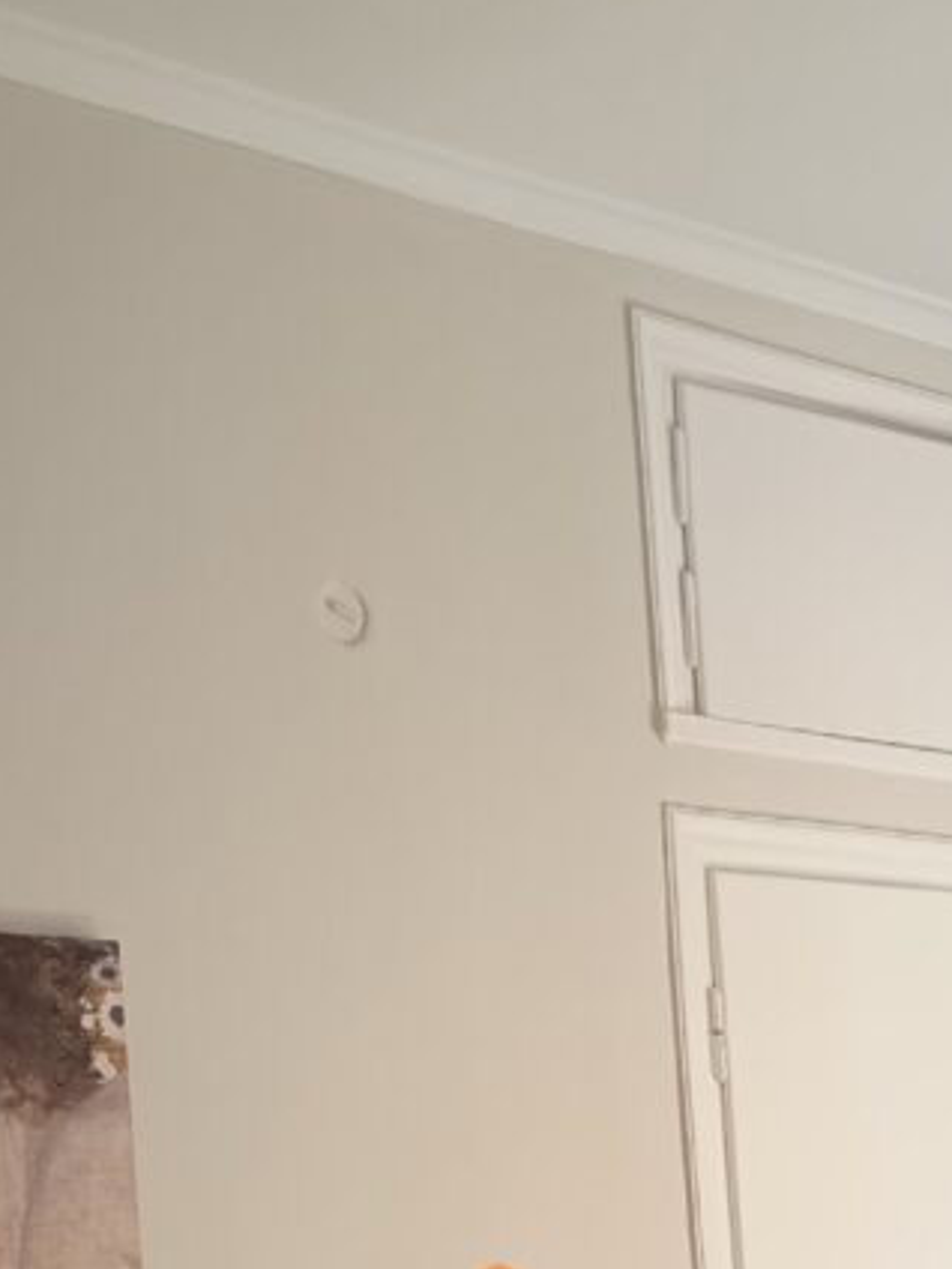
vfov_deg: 21.3
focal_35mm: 87
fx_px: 3190
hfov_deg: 16.9
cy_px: 1419
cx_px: 751
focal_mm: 5.27
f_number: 1.7
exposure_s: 1/100
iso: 194
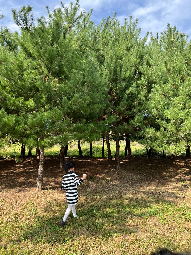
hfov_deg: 53.1
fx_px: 191
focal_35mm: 26
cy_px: 128
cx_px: 96
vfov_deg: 67.3
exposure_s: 1/974
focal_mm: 5.7
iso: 50
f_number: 1.5
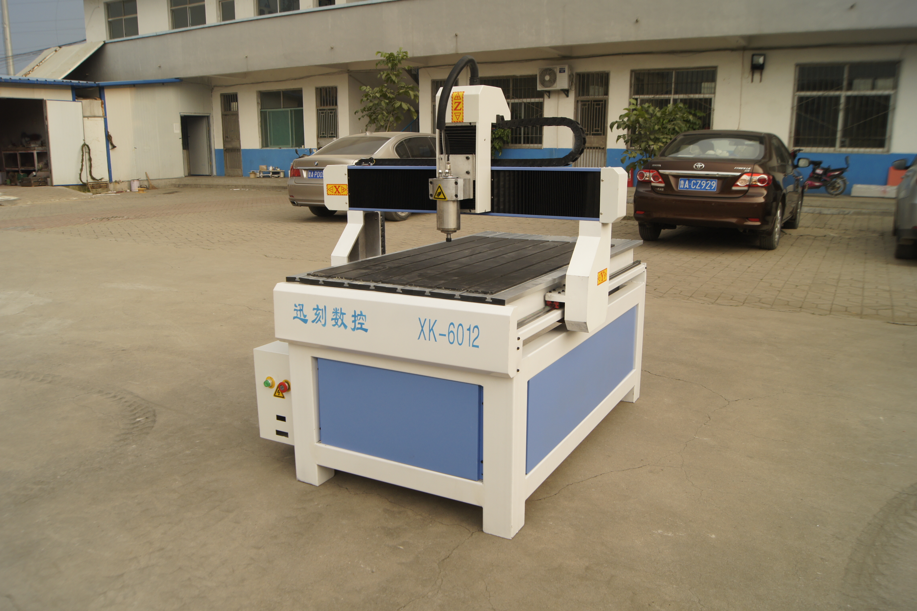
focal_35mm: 39
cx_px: 458
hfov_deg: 49.6
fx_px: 993
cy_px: 306
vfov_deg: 34.2
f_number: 10
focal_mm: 26
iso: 200
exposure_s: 1/80
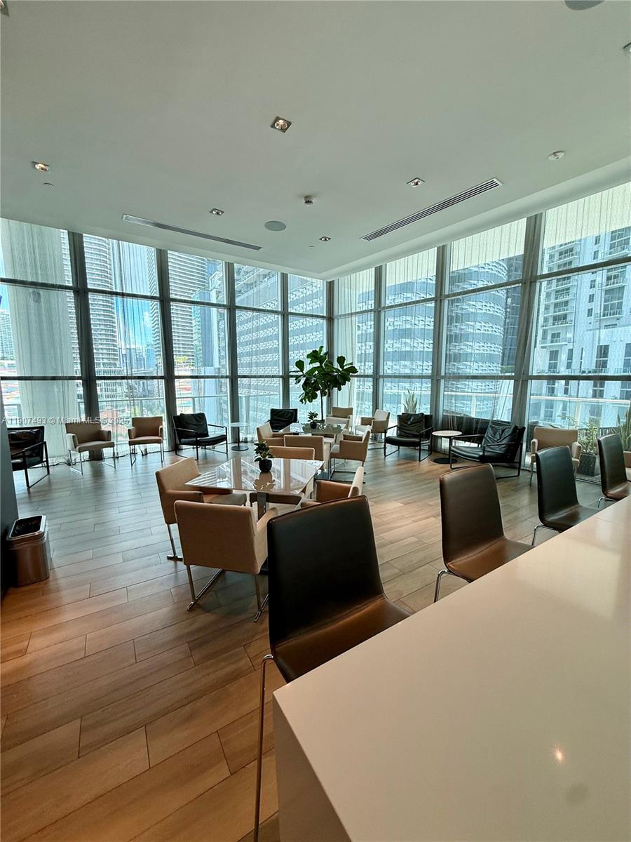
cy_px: 421
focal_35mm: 14
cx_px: 316
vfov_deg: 102.1
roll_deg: -0.4
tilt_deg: -7.6
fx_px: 340
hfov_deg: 85.7
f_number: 2.2
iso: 50
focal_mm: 2.22
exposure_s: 1/99
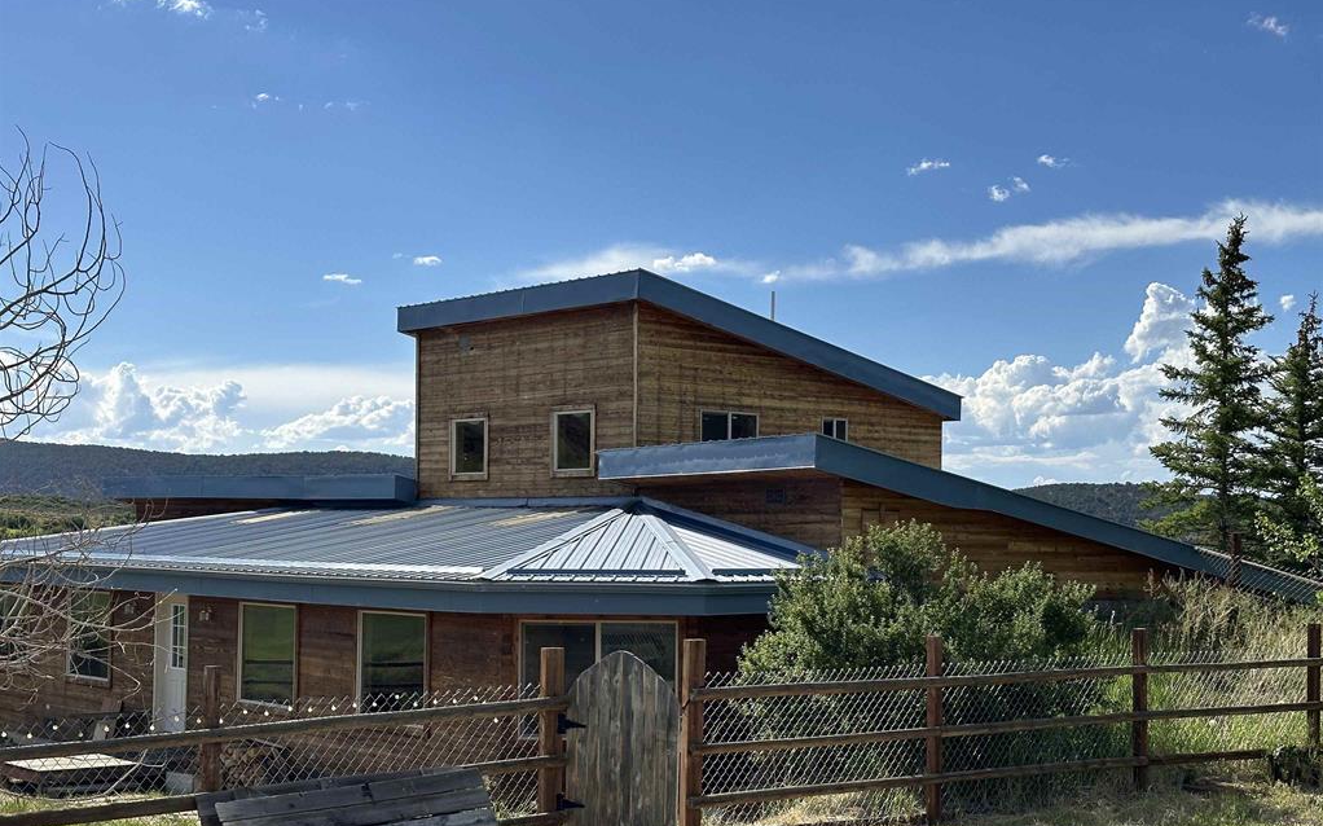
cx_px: 662
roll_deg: -0.3
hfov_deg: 39.6
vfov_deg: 25.3
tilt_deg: +1.8
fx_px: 1838
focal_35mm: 51
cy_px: 488
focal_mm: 6.86
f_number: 1.78
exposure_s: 1/5882
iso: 64
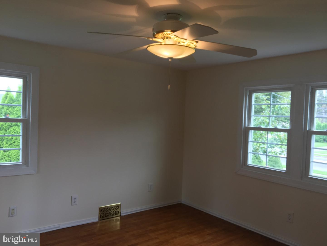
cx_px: 164
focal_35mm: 29
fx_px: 274
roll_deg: -1.9
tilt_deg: -0.3
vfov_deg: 48.2
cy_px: 123
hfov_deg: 61.7
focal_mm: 4.15
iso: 32
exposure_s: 1/40
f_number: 2.2
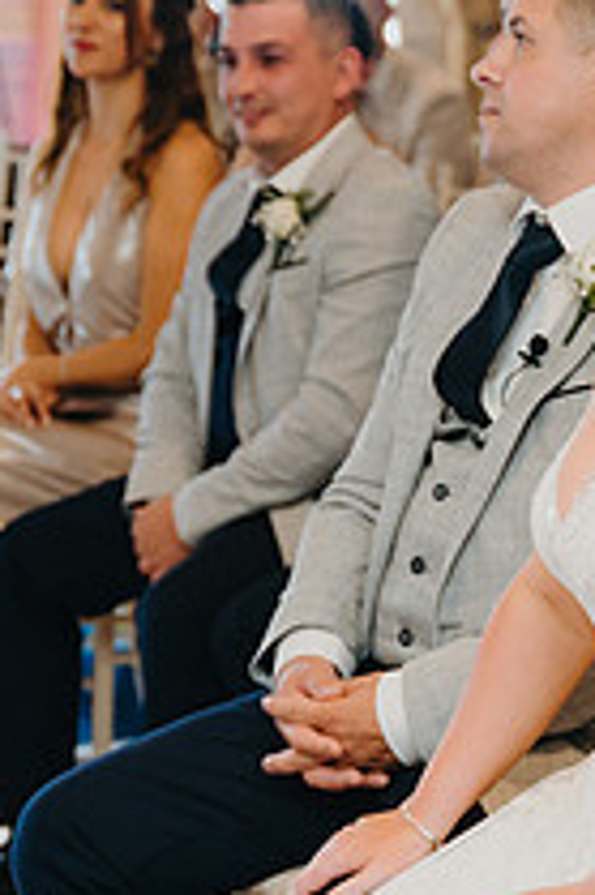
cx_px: 445
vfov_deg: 14.4
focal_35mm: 143
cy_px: 409
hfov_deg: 9.6
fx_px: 3551
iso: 1000
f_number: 2.8
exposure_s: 1/200
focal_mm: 50
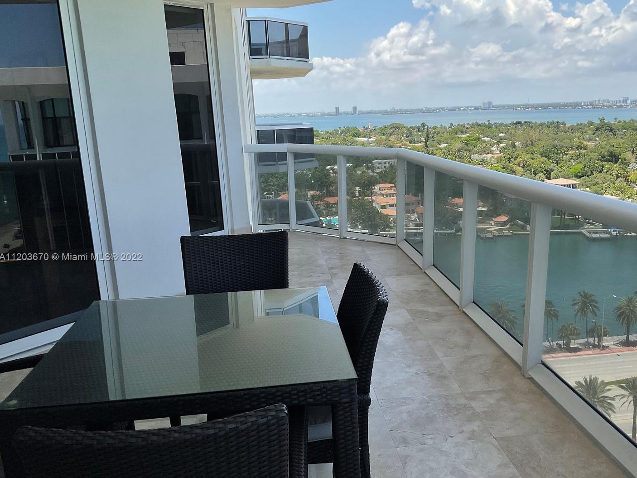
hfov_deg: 55.2
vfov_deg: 42.9
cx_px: 360
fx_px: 607
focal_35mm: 33
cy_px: 258
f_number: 1.8
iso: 16
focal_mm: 3
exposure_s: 1/1848
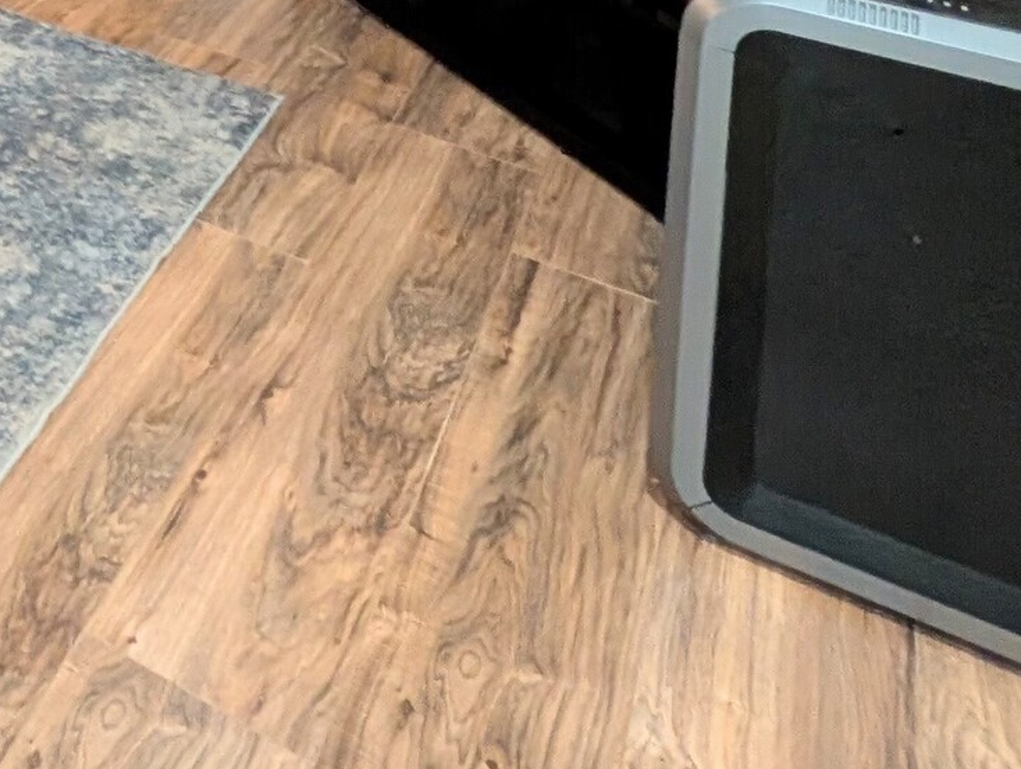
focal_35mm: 50
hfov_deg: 26.9
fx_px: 1477
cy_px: -581
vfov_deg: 21.0
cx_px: -517
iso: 326
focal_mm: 2.02
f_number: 1.7
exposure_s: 1/24
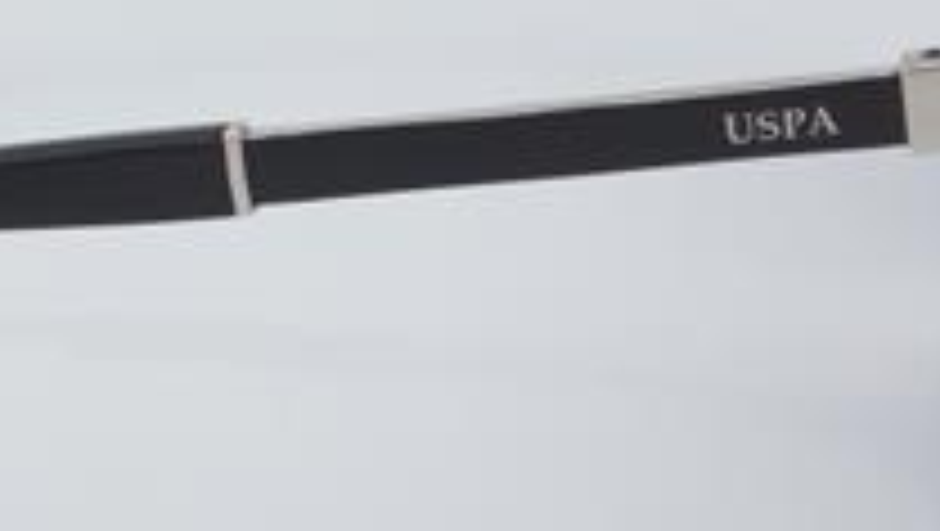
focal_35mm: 150
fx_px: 3742
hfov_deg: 14.3
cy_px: 130
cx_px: 301
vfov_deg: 8.1
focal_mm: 50
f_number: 32
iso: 100
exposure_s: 1/3
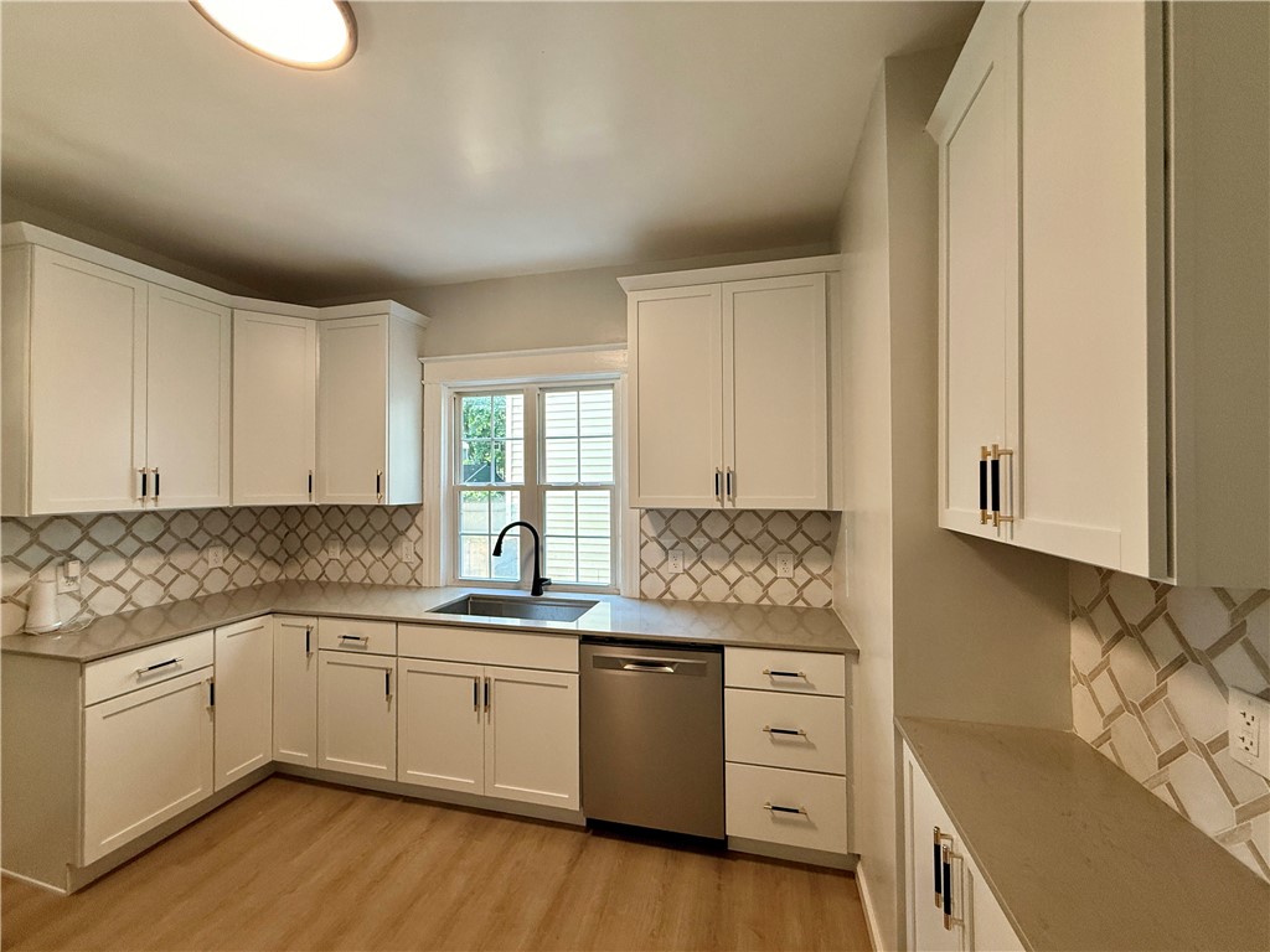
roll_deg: -0.3
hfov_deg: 102.1
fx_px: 514
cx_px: 635
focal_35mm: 14
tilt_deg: +0.7
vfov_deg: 85.7
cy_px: 476
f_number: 2.2
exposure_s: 1/120
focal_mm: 2.22
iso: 200
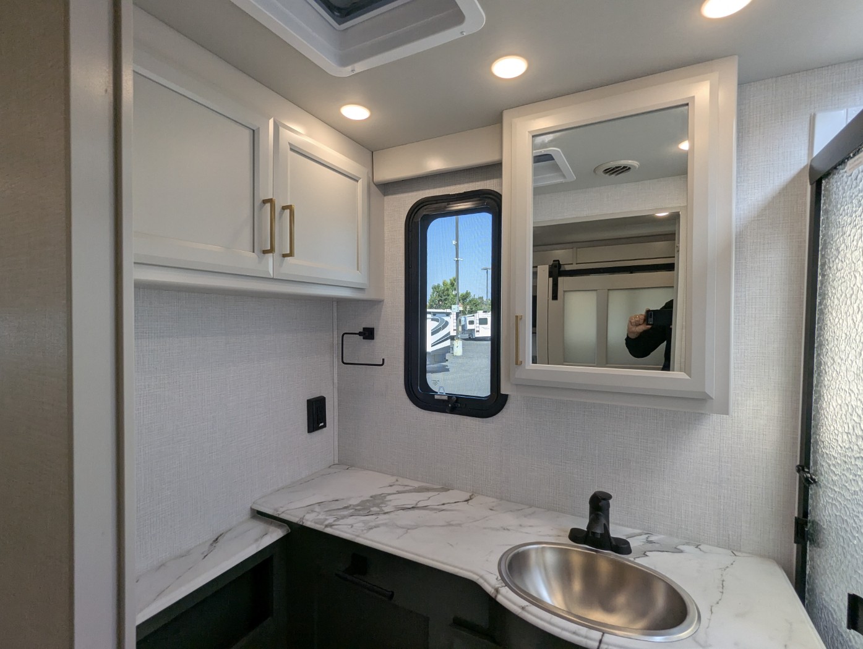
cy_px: 324
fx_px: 399
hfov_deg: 94.4
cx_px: 432
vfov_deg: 78.2
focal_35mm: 16
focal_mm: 2.35
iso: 57
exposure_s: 1/193
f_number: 2.2
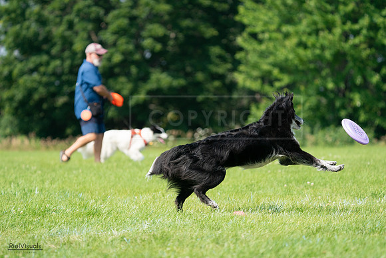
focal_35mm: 255
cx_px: 193
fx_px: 2735
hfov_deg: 8.1
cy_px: 129
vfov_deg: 5.4
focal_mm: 255
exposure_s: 1/4000
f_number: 5.6
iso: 1600
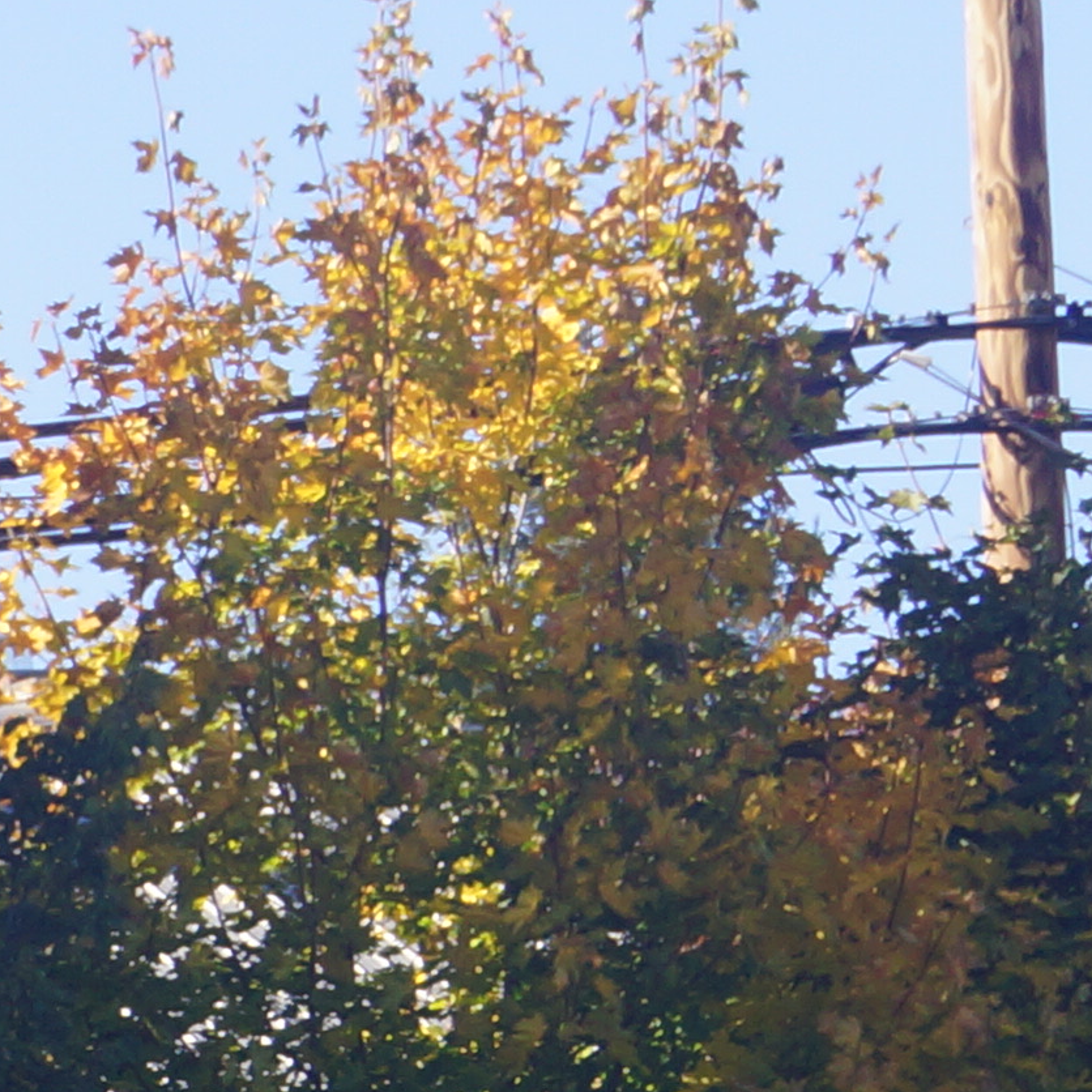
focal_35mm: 503
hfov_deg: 3.4
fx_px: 17954
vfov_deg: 3.5
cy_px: 2160
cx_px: -1861
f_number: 9
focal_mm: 55
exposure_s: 1/100
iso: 100
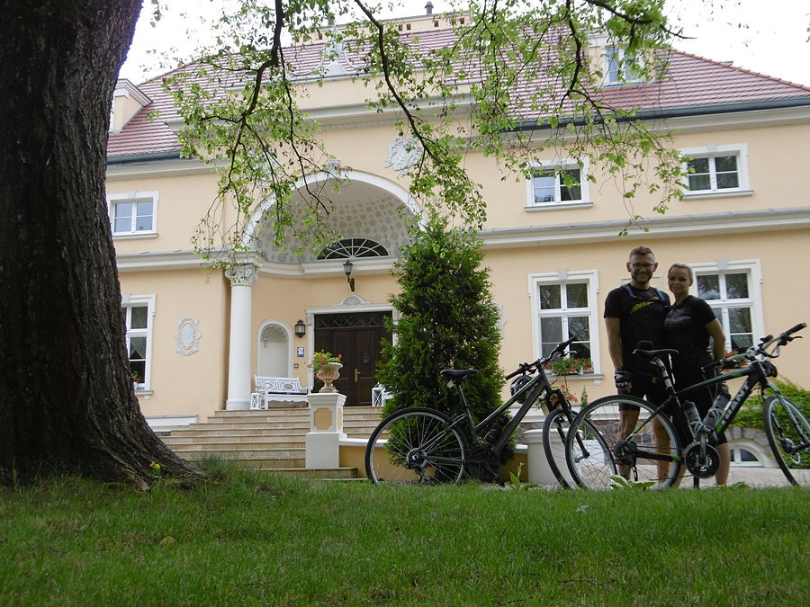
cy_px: 304
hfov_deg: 49.0
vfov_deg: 37.7
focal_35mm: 38
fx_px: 889
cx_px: 405
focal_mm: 6.8
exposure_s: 1/400
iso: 100
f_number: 3.7
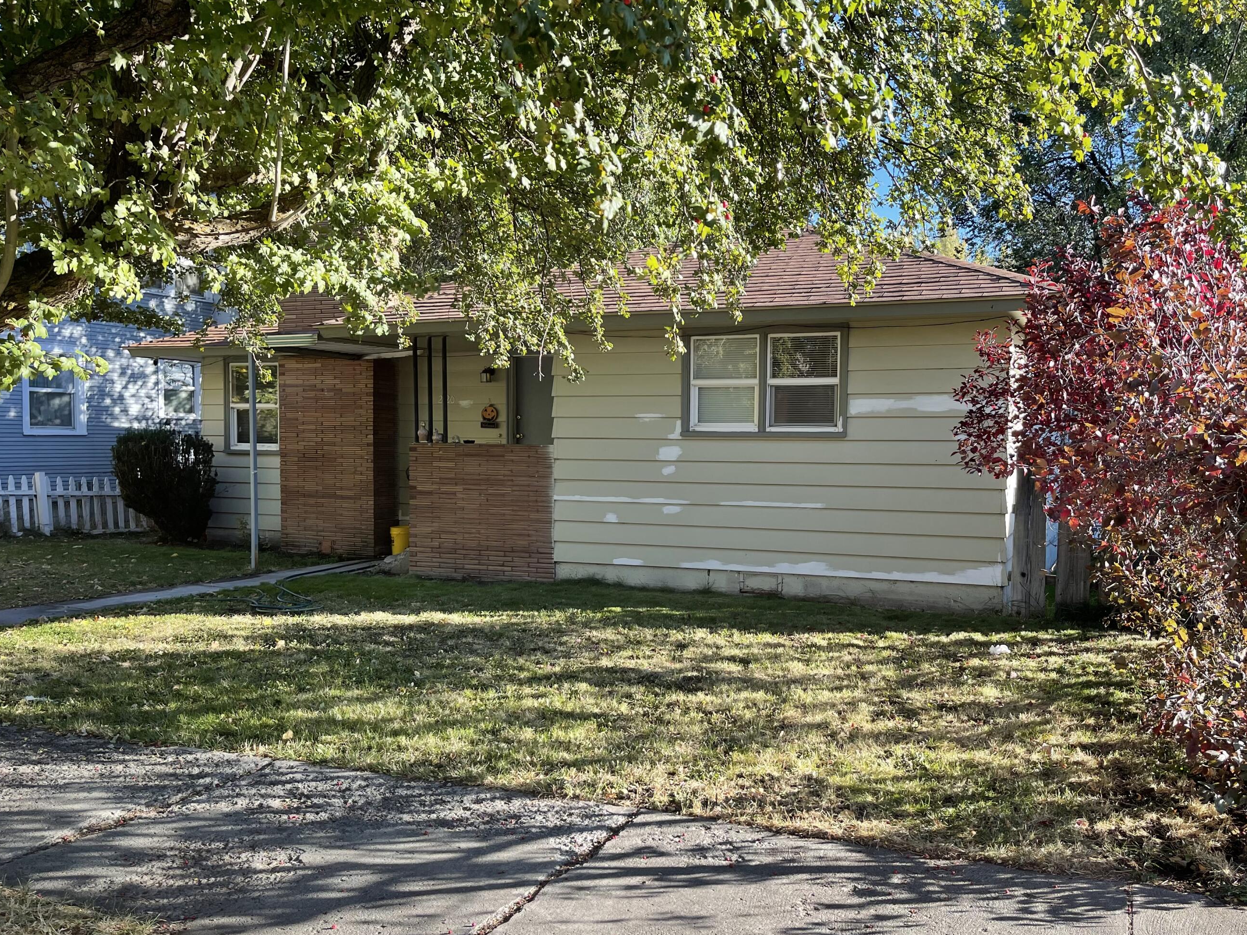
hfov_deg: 59.7
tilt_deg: -2.0
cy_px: 496
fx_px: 1081
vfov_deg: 46.8
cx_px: 713
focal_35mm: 30
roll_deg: -0.8
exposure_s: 1/419
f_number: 1.6
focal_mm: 5.1
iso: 32
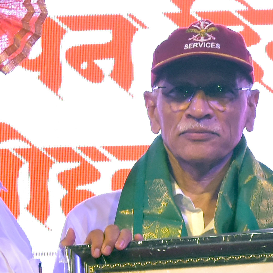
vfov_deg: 4.9
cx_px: 342
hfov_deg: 4.9
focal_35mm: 355
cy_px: 310
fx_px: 3168
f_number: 5.6
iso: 1250
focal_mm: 50
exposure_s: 1/50
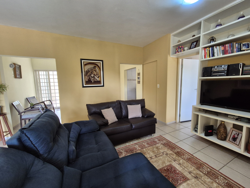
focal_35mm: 13
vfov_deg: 89.9
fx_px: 94
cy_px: 94
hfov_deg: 106.2
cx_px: 125
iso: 320
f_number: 2.2
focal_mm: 2.2
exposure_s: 1/60
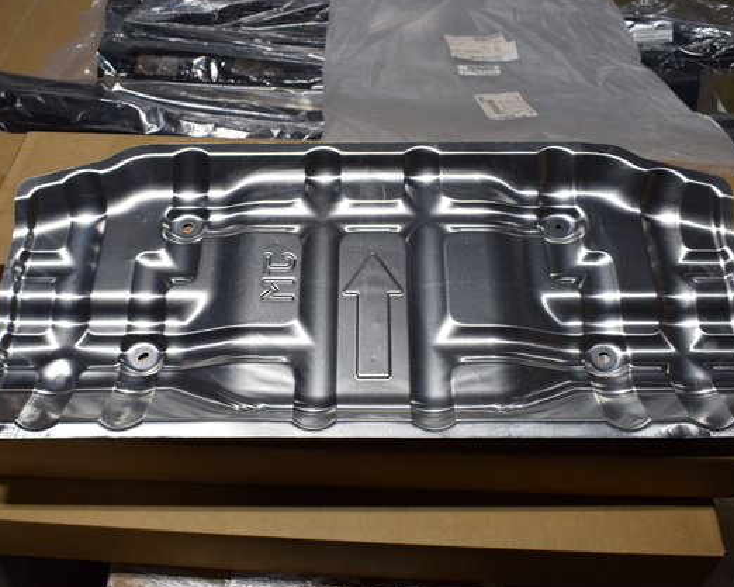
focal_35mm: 38
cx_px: 349
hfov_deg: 47.9
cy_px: 298
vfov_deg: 39.1
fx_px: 825
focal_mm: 22
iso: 800
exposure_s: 1/125
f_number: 5.6
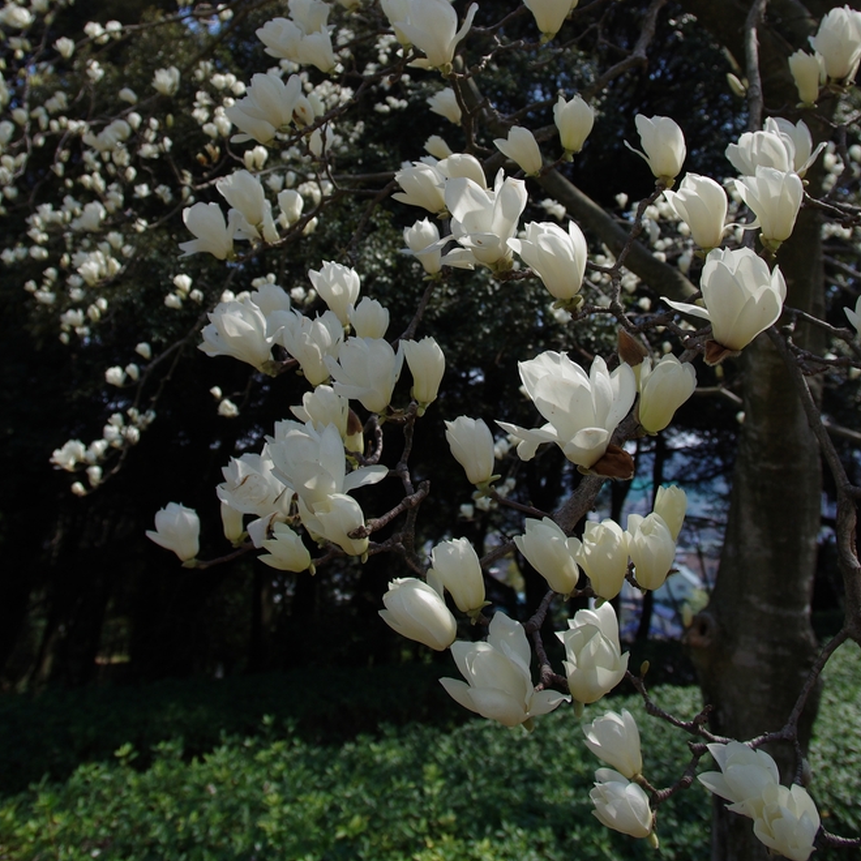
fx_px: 760
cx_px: 430
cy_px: 266
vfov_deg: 57.4
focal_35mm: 27
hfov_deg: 59.1
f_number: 5
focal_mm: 14
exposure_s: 1/1600
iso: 400
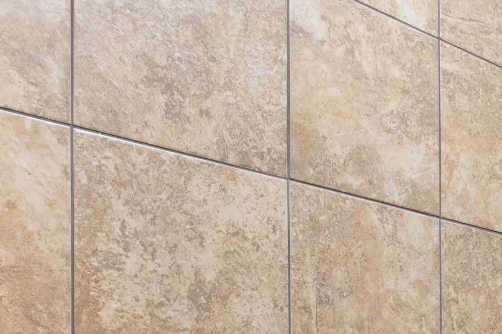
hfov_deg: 30.2
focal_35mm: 63
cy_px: 463
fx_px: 878
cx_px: 473
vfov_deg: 19.5
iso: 100
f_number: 8
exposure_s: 6
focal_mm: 12
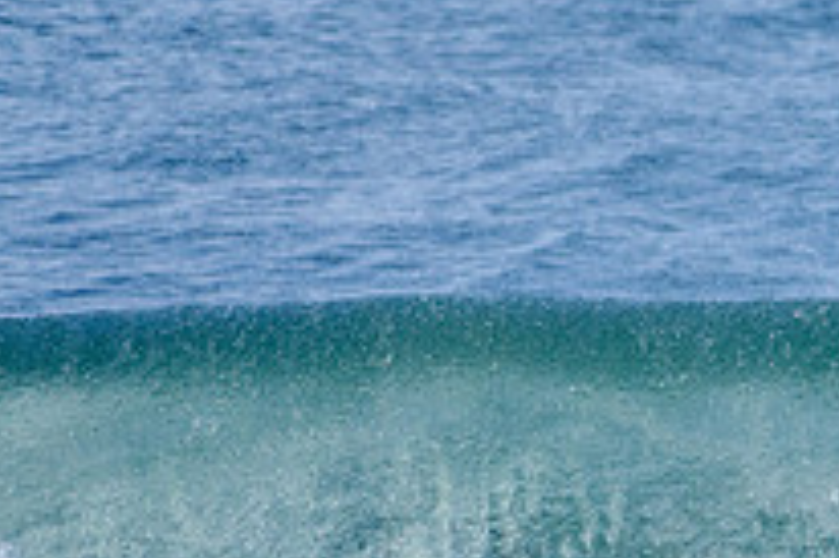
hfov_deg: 1.0
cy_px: 666
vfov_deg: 0.7
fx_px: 49157
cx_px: 1161
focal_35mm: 2111
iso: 500
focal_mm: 500
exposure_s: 1/2000
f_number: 5.6
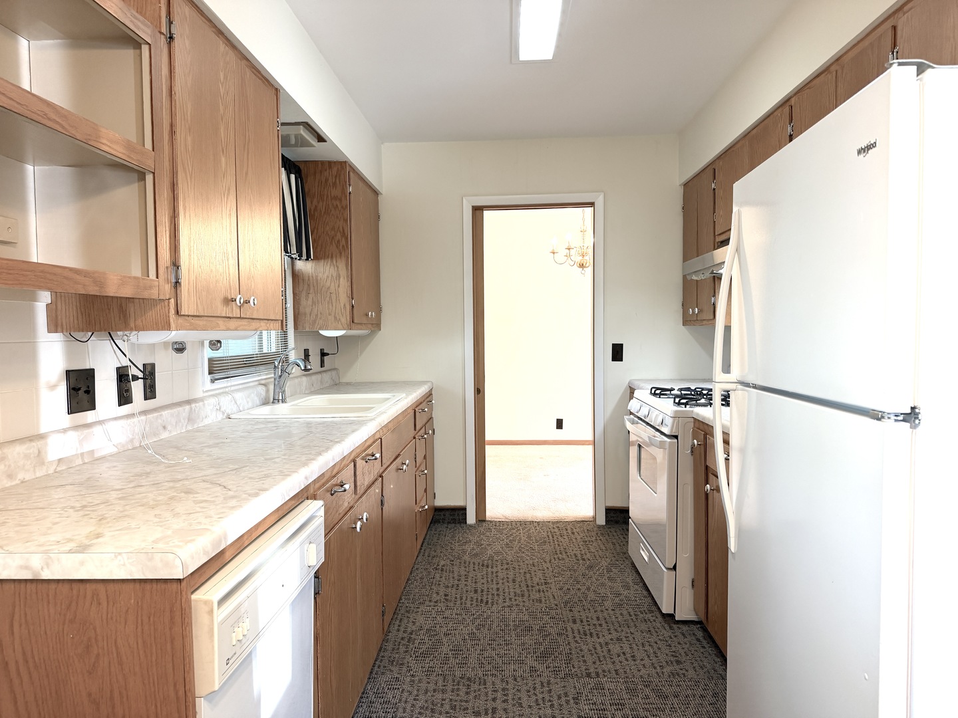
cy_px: 359
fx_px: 664
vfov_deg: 56.8
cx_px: 479
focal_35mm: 24
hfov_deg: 71.6
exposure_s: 1/60
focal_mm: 6.76
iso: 160
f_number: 1.78
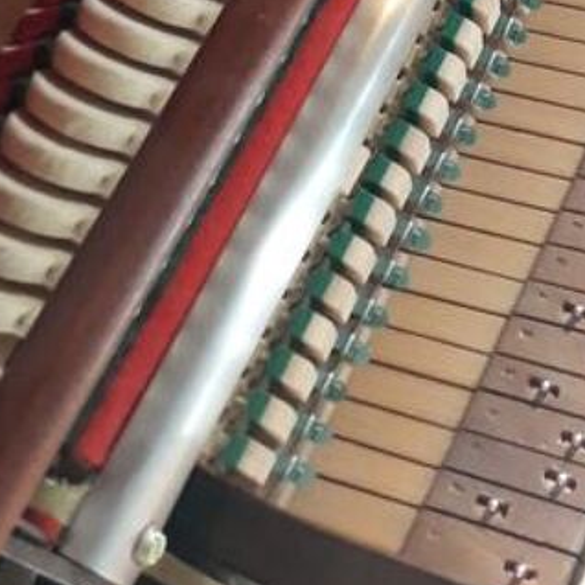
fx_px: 1912
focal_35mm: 100
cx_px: 655
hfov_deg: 16.8
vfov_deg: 14.3
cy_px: -610
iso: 200
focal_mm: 3.6
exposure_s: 1/33
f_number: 1.9
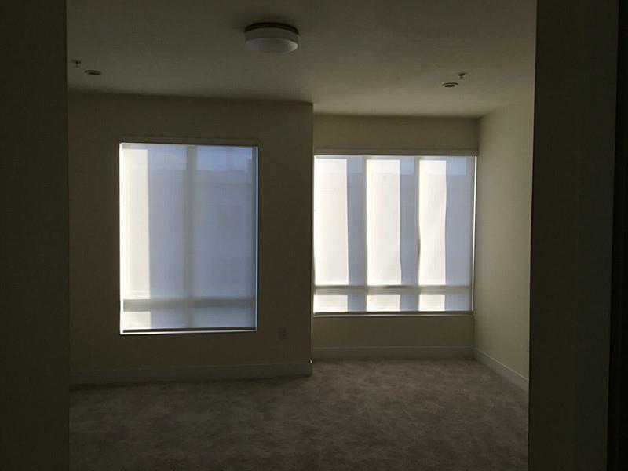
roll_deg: -1.1
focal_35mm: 29
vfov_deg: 48.2
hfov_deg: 61.7
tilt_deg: -3.2
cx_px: 314
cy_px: 236
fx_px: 526
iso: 40
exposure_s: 1/120
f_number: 2.2
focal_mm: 4.15
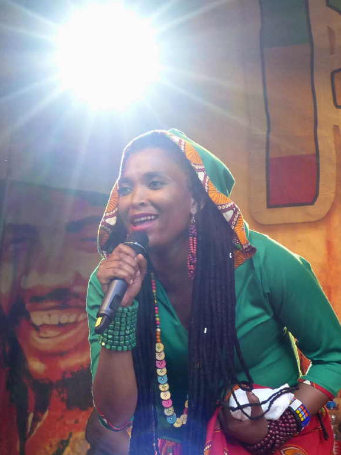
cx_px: 154
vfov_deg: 17.6
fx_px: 1471
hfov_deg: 13.2
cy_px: 221
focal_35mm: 112
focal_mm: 15.5
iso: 200
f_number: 2.8
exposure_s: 1/60
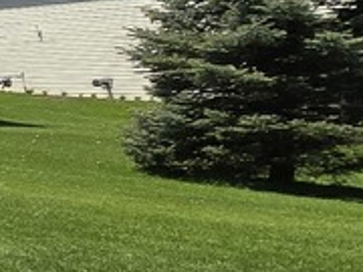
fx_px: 1091
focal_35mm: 104
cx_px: -883
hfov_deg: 9.8
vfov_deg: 14.2
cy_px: 197
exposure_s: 1/2737
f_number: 2.2
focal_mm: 2.2
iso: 50
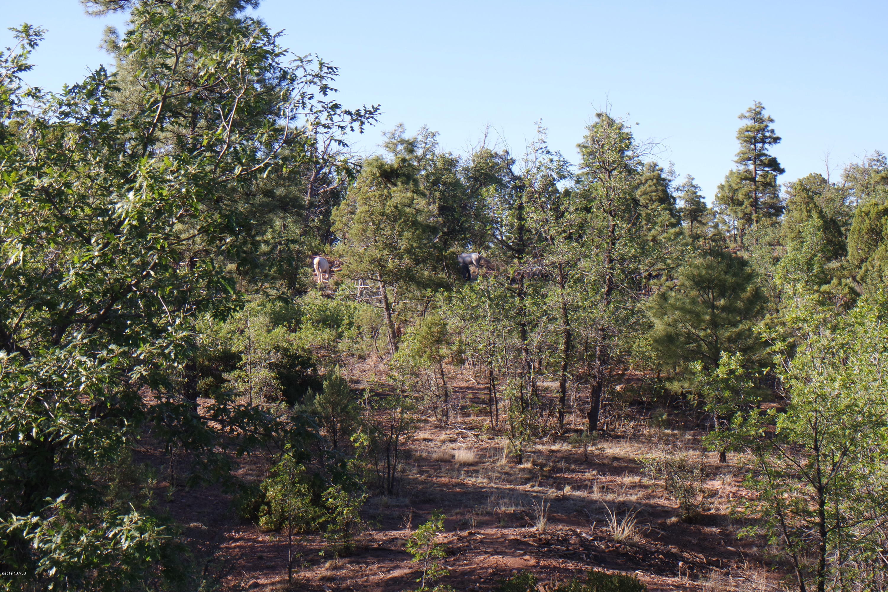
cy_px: 296
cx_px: 444
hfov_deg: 28.1
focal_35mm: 72
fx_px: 1776
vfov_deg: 18.9
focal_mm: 27
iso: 200
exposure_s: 1/200
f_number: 5.6
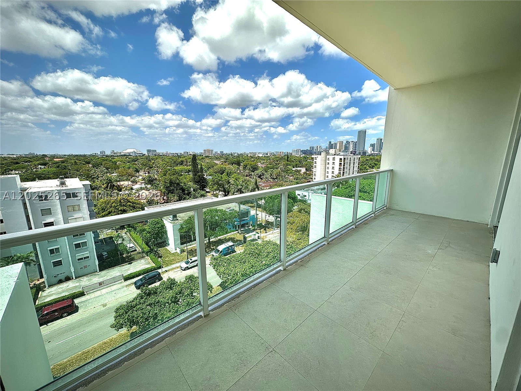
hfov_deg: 102.1
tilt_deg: -11.1
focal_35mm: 14
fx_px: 211
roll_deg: +0.0
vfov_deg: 85.7
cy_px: 196
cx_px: 260
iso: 50
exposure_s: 1/2304
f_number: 2.2
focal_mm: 2.22
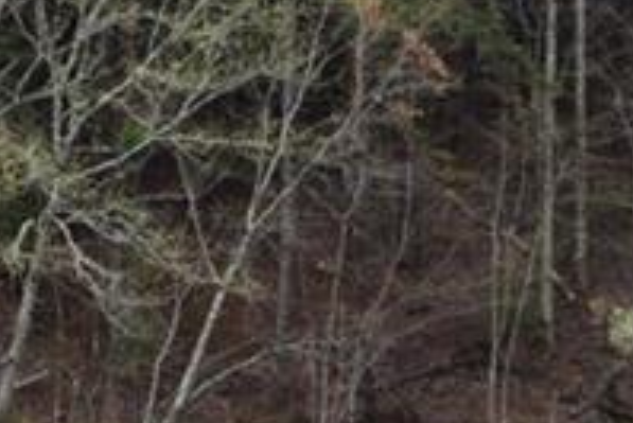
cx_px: 1142
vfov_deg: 7.7
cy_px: 429
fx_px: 3125
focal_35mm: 178
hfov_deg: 10.8
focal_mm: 23
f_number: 10
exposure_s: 1/200
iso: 400
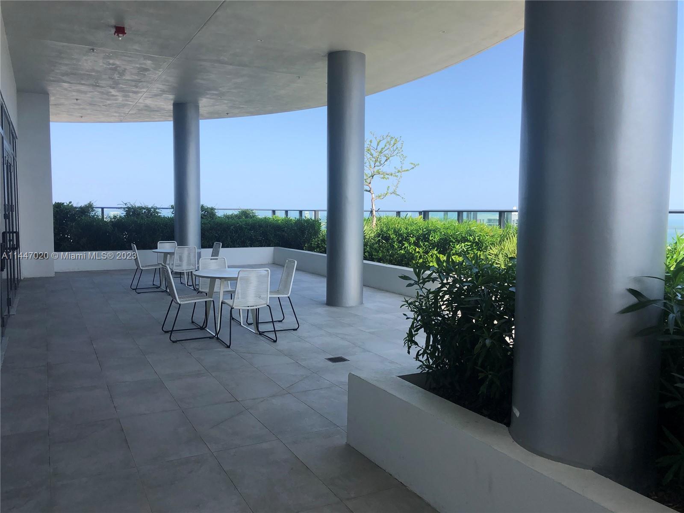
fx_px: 553
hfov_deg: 63.4
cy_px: 256
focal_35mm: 28
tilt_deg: -4.3
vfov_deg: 49.7
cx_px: 342
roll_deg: -0.1
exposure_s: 1/941
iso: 20
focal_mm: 4
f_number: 1.8
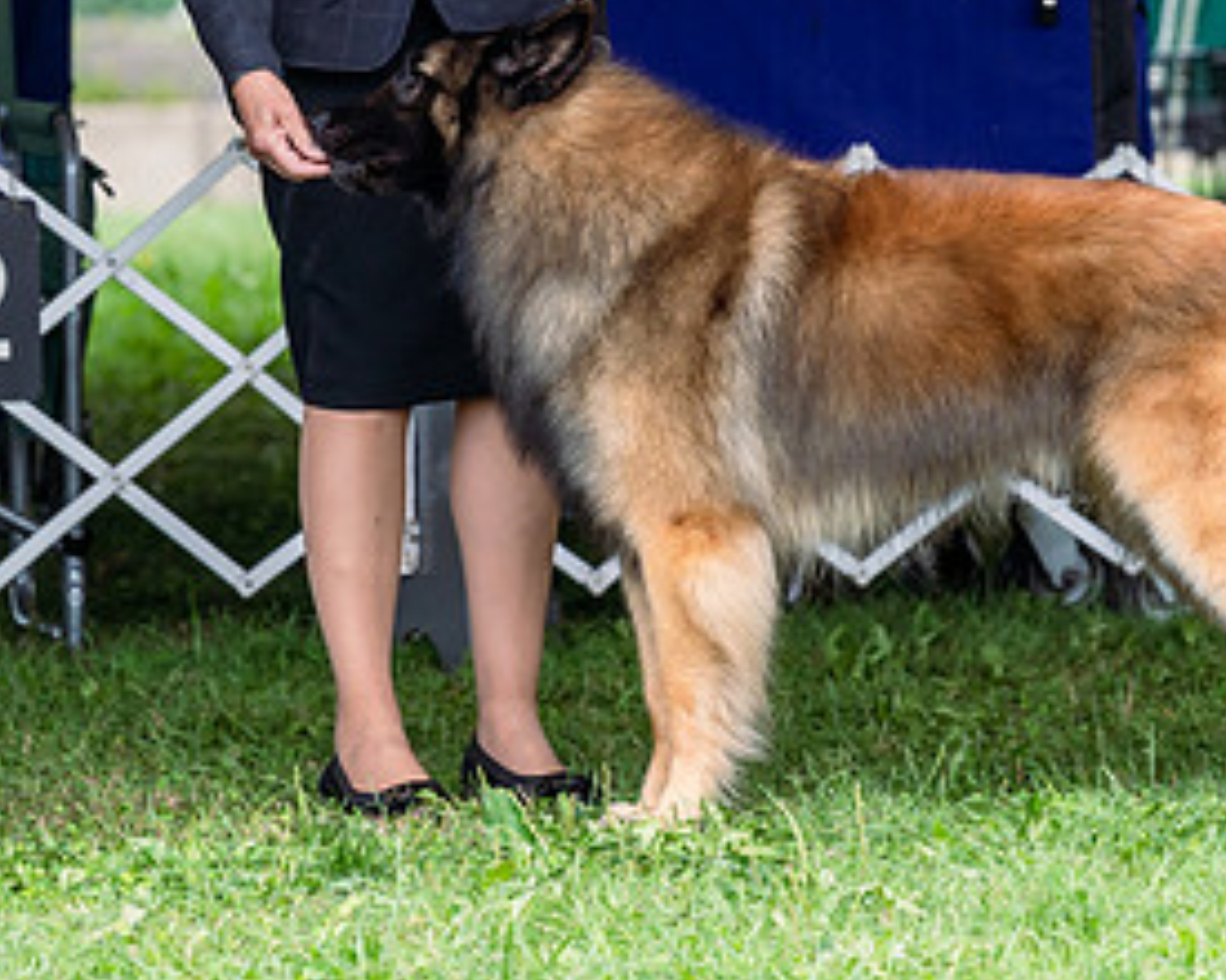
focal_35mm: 413
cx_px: 515
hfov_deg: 4.7
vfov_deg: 3.7
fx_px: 14986
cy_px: 22
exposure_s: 1/640
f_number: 5
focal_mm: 179
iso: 400
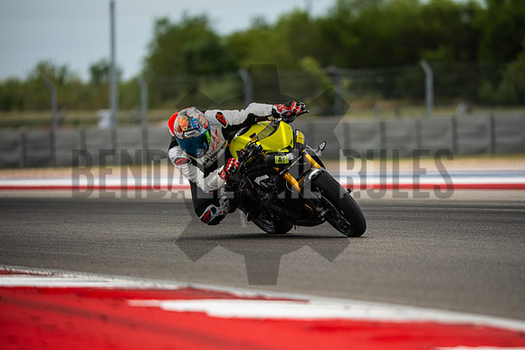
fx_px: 4376
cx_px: 262
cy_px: 175
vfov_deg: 4.6
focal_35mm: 300
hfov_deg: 6.9
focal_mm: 200
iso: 320
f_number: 2
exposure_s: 1/5000
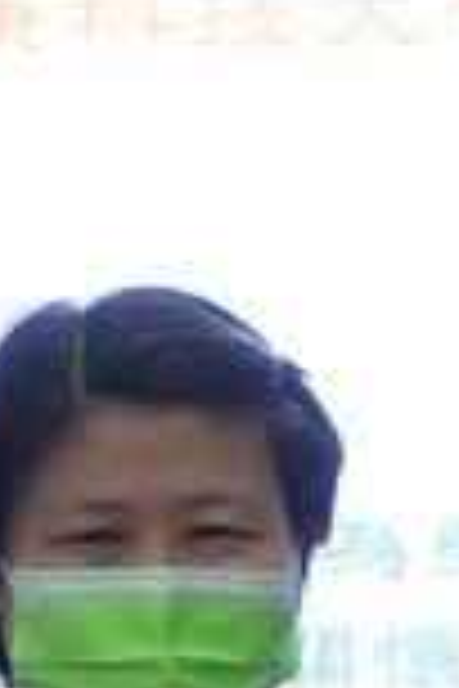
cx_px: 704
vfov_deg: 6.9
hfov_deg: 4.7
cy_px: 1295
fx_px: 5584
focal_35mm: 292
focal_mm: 23.34
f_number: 2.8
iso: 800
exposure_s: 1/80
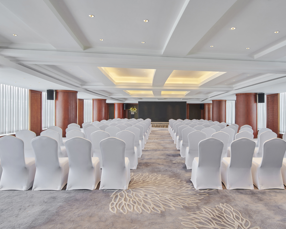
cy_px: 112
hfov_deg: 74.8
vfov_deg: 63.1
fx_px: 186
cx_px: 157
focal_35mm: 22
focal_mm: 19
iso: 100
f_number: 11
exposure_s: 1/4
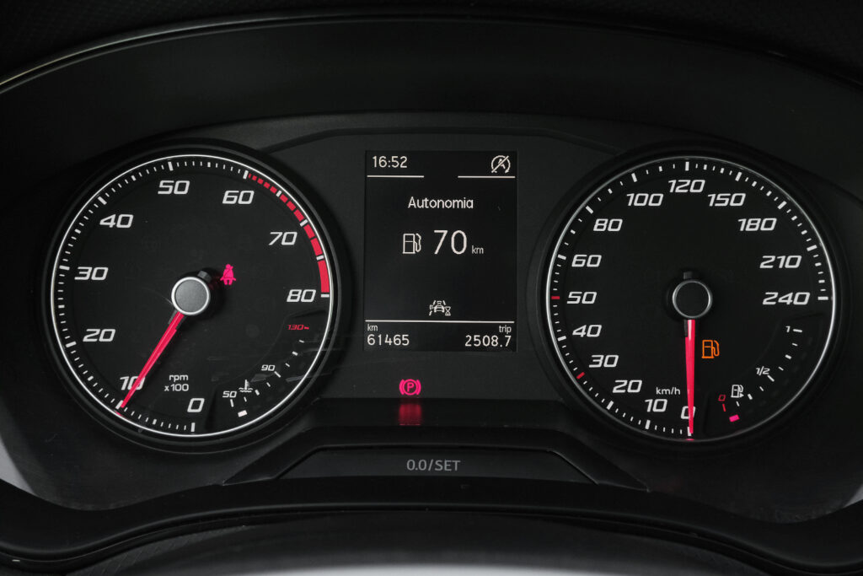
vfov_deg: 36.0
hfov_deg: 51.9
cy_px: 288
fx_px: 887
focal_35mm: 37
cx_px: 432
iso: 2000
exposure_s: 1/180
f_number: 9
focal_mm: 24.9
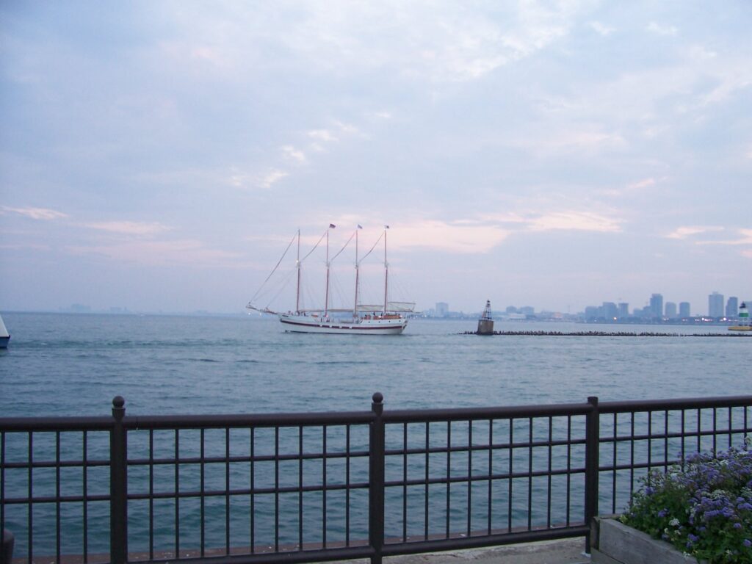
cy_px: 282
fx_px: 739
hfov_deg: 54.0
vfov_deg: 41.8
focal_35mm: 34
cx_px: 376
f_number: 2.7
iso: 125
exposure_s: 1/30
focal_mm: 5.6
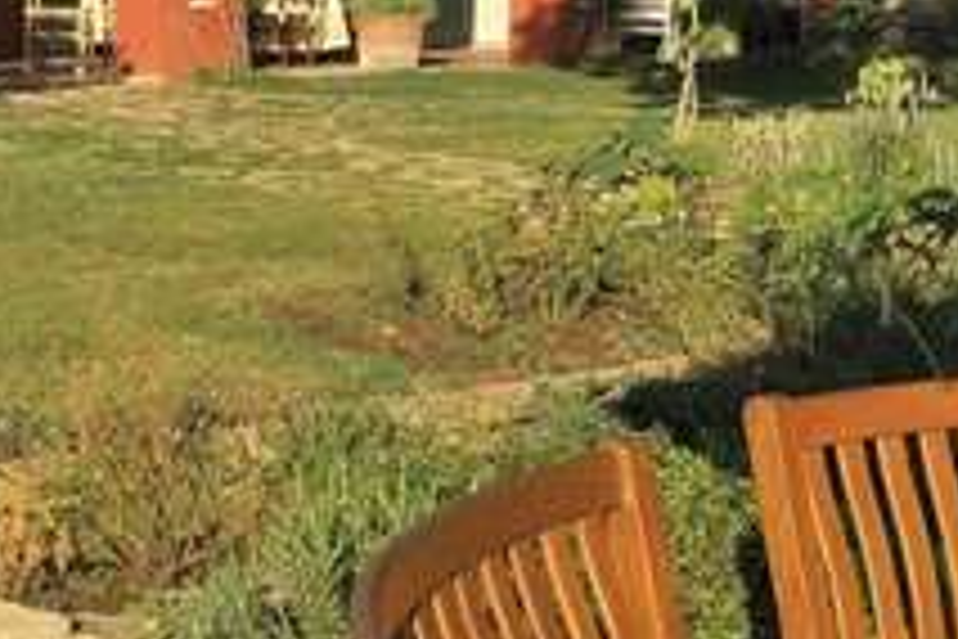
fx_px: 2844
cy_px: 2
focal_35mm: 107
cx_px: 477
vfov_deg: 12.7
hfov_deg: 19.1
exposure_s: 1/500
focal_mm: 19
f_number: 11
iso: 200
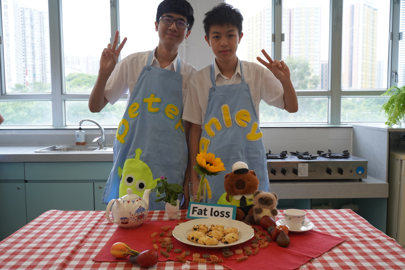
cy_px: 135
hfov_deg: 60.3
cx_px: 202
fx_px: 349
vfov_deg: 42.3
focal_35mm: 31
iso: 2500
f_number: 5.6
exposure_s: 1/640
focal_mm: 31
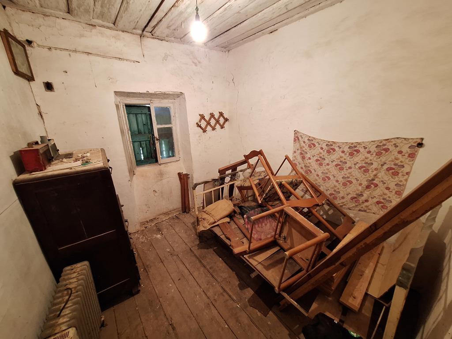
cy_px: 170
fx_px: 170
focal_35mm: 13
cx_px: 226
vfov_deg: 89.9
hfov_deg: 106.2
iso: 250
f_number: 2.2
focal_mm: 1.74
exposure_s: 1/25
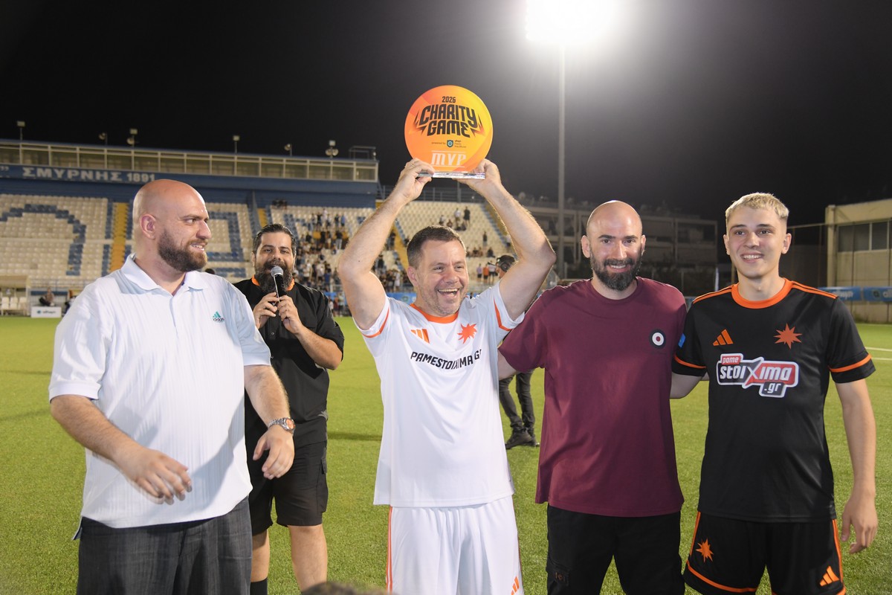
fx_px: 941
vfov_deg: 35.1
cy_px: 298
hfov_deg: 50.7
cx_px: 446
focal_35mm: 38
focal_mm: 38
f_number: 4
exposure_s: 1/250
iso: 1600
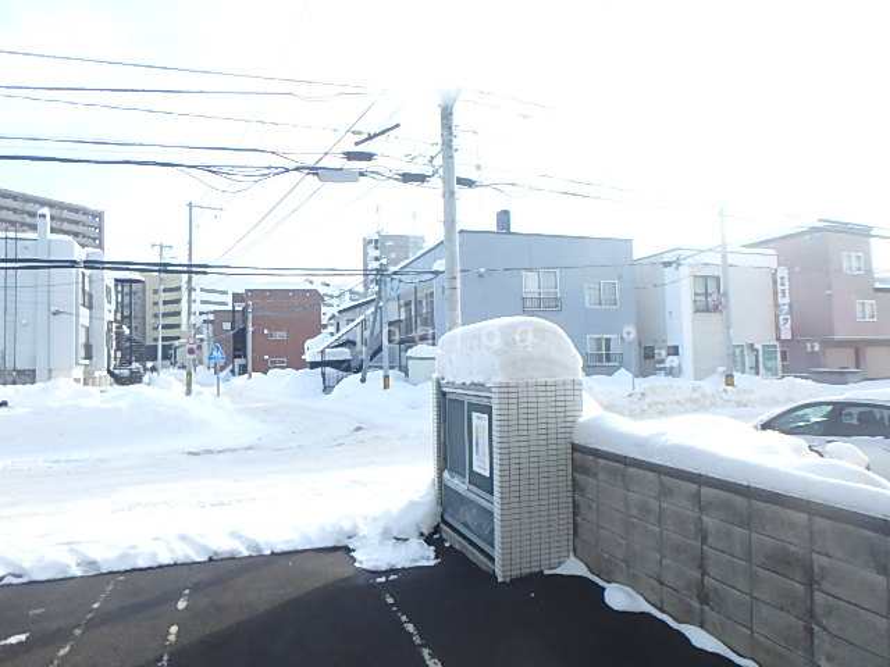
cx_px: 445
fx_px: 540
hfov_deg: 79.0
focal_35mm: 21
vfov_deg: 63.4
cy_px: 334
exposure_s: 1/640
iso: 125
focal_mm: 3.7
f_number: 3.5
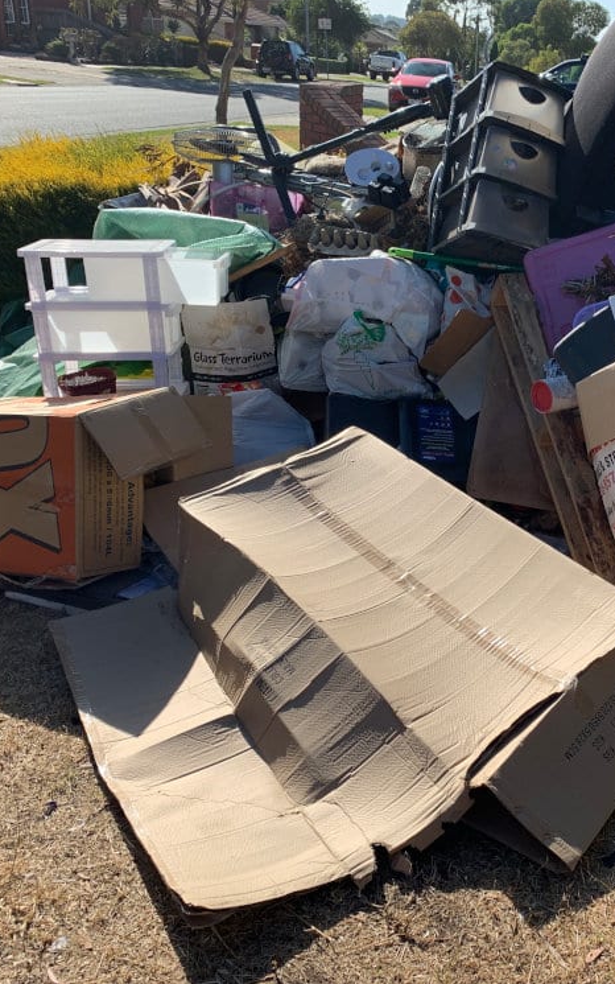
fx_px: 992
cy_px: 490
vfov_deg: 52.7
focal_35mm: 37
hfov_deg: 33.1
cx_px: 524
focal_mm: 4.25
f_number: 1.8
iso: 25
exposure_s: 1/1661
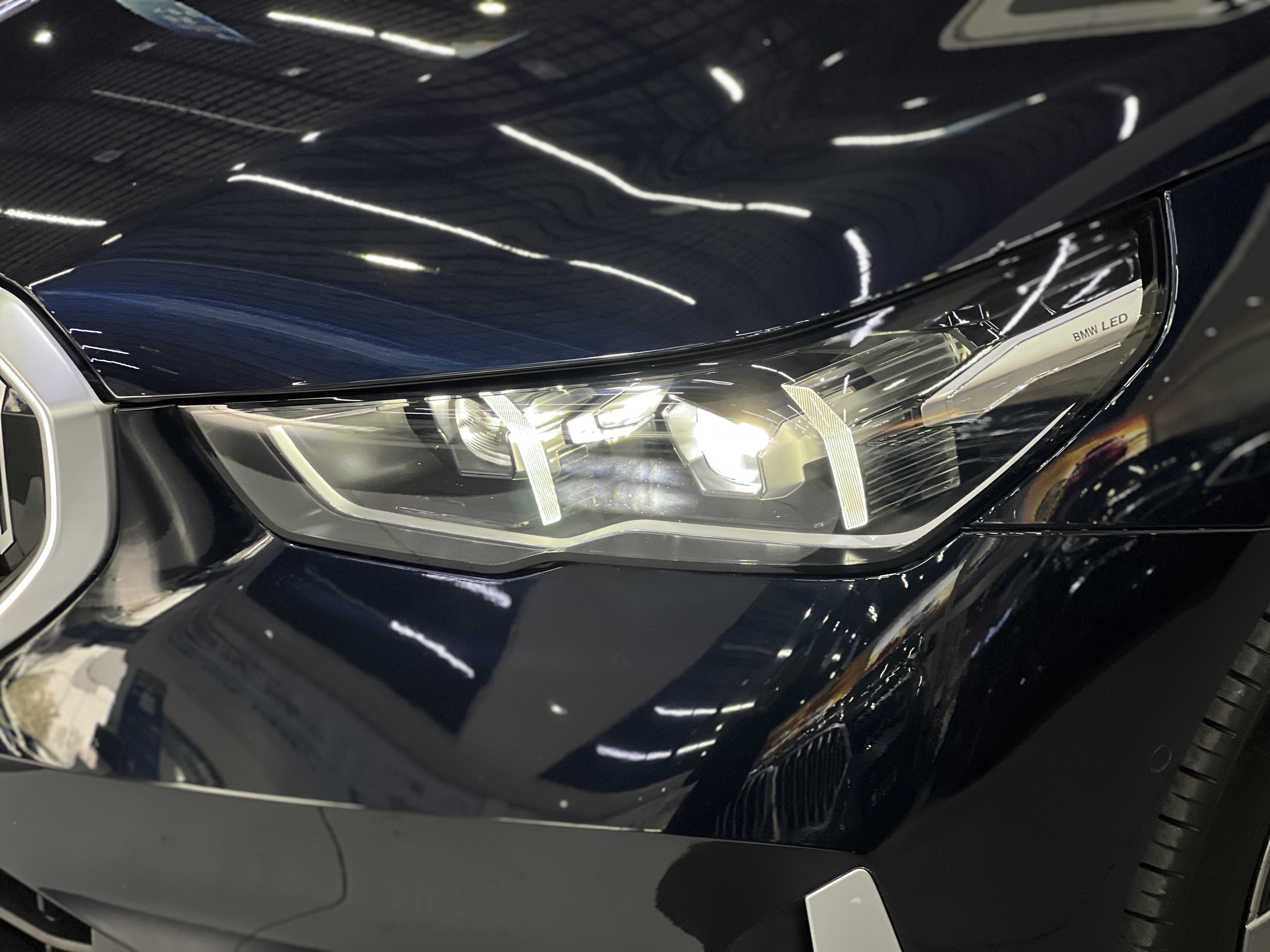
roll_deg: -0.9
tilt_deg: -24.3
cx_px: 635
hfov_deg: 25.3
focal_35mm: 77
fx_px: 2825
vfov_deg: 19.1
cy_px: 476
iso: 200
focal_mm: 9
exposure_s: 1/33
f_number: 2.8
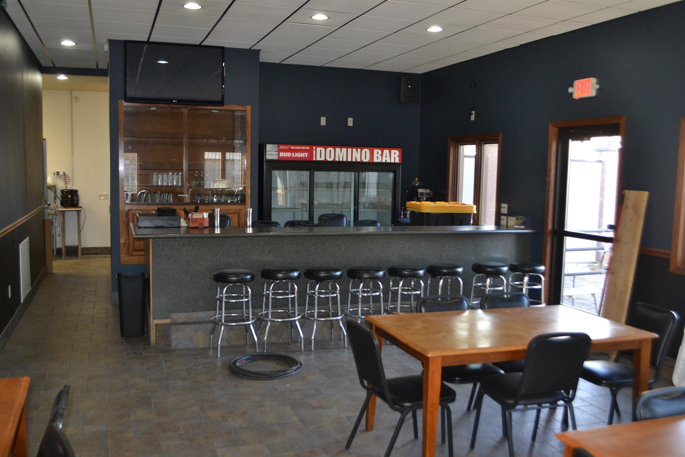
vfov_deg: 40.0
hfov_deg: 57.2
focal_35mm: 33
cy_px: 228
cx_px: 342
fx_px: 628
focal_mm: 22
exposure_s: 1/60
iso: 1100
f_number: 4
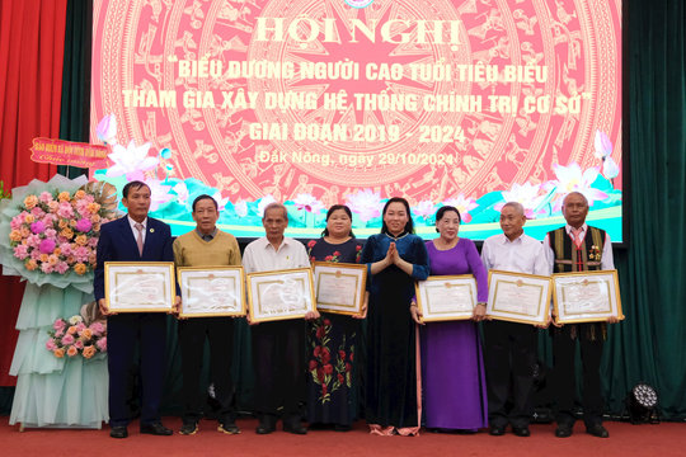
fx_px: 781
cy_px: 228
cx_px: 343
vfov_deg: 32.6
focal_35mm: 41
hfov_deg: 47.4
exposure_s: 1/100
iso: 4000
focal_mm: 27.5
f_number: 4
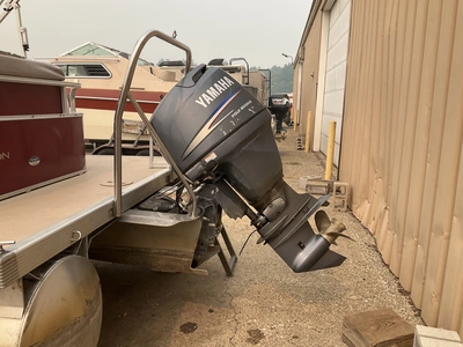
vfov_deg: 48.2
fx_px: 388
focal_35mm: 29
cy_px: 174
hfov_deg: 61.7
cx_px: 232
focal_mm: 3
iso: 25
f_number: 1.8
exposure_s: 1/929
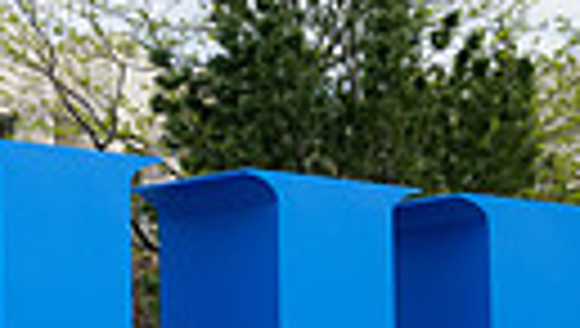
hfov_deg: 11.9
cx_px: -442
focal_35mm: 167
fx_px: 2572
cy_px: 398
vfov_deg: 7.2
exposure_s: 1/160
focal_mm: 33
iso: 160
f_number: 9
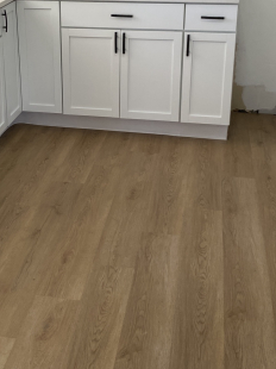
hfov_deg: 25.8
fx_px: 596
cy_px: 104
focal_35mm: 56
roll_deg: +1.1
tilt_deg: -21.7
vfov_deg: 33.8
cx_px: 69
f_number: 1.8
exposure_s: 1/121
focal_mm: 4.25
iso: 100
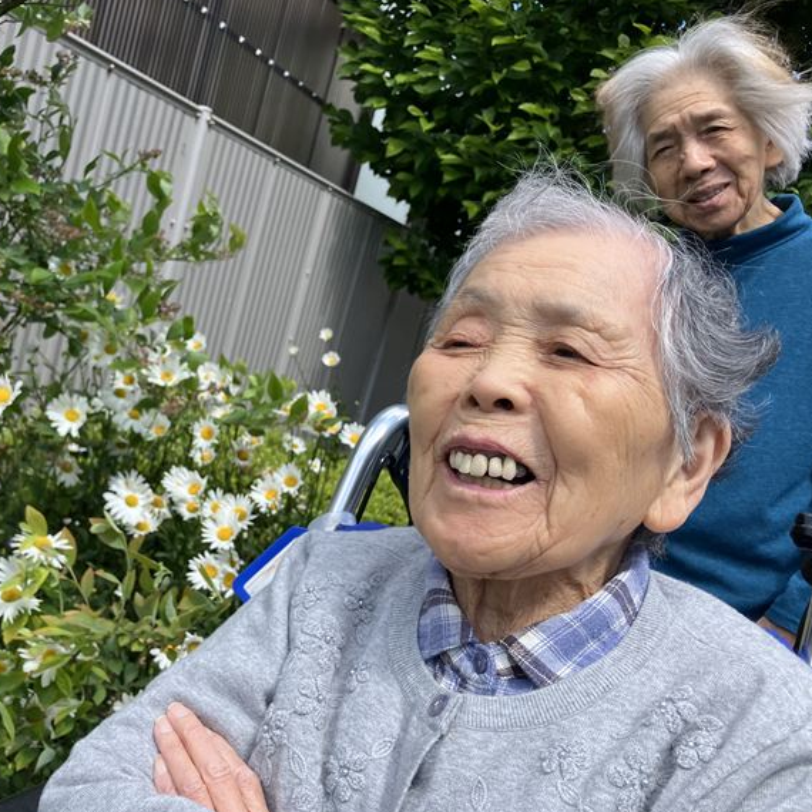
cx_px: 256
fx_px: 929
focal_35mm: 35
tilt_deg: -5.2
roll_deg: -14.2
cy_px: 420
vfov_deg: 47.2
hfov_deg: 46.3
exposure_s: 1/934
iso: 32
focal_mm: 3.99
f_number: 1.8
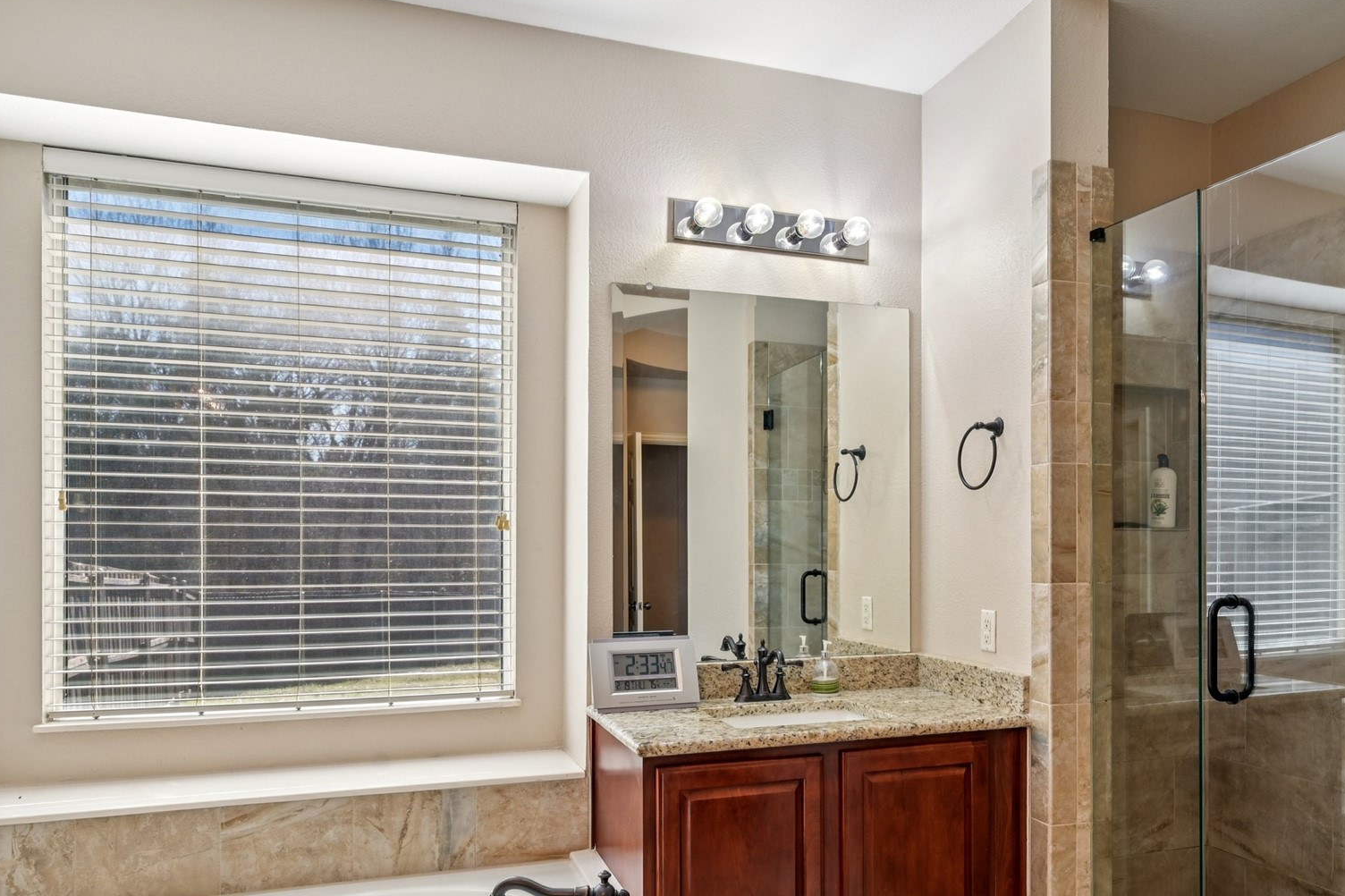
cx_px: 733
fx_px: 971
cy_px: 535
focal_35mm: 26
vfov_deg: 49.2
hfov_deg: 69.3
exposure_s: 1/50
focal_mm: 18
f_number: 8
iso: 400
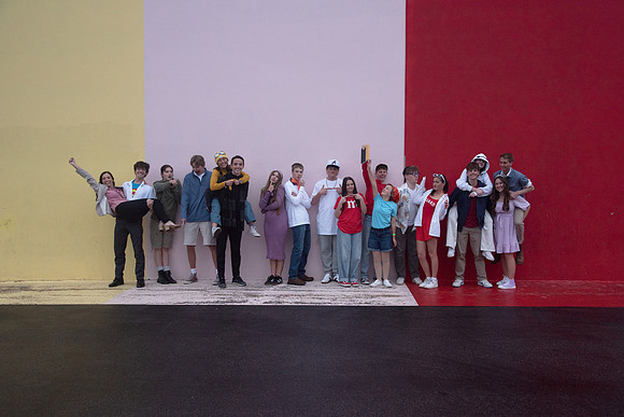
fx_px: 643
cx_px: 332
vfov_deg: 35.9
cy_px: 214
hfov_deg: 51.7
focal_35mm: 37
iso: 800
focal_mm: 34
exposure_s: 1/250
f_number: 5
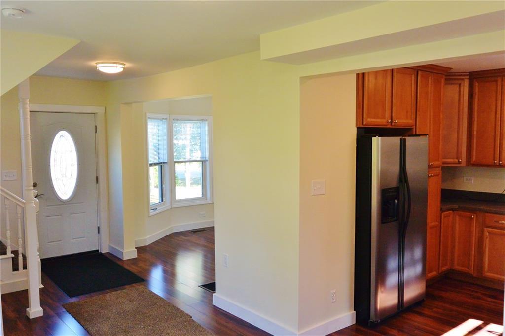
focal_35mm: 32
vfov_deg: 41.1
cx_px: 252
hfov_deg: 58.7
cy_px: 168
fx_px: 449
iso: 320
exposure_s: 1/125
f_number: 3.8
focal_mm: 12.2
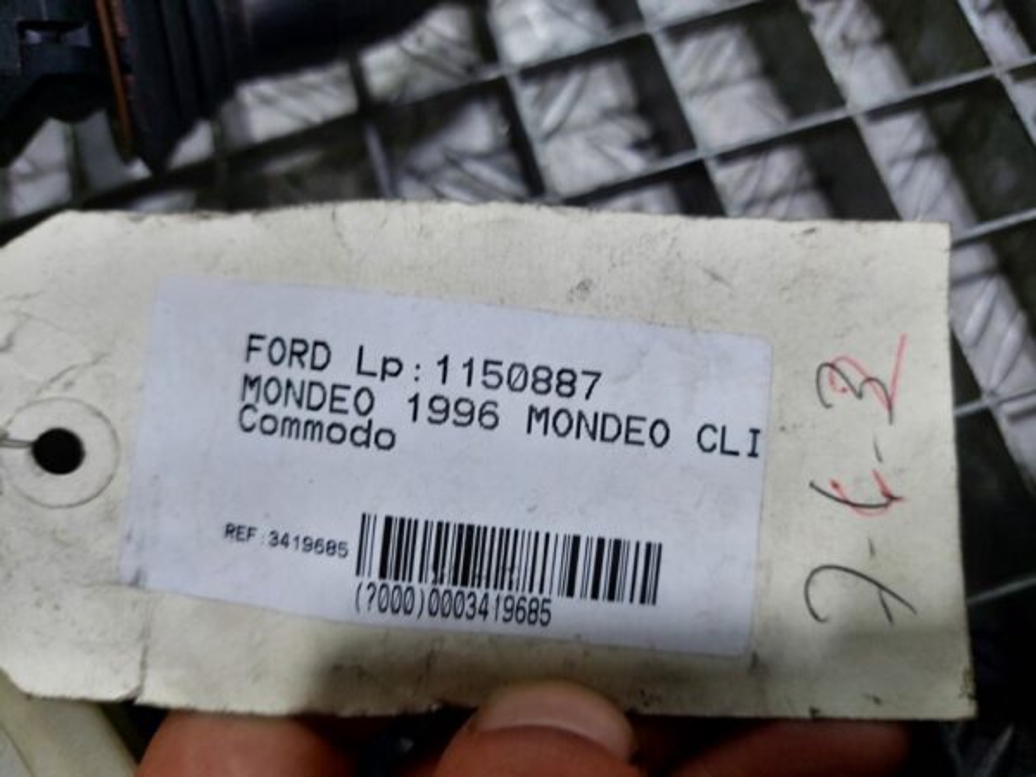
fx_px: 748
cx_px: 518
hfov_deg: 69.4
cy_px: 388
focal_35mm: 25
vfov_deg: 54.9
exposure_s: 1/50
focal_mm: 5.23
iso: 50
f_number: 1.8
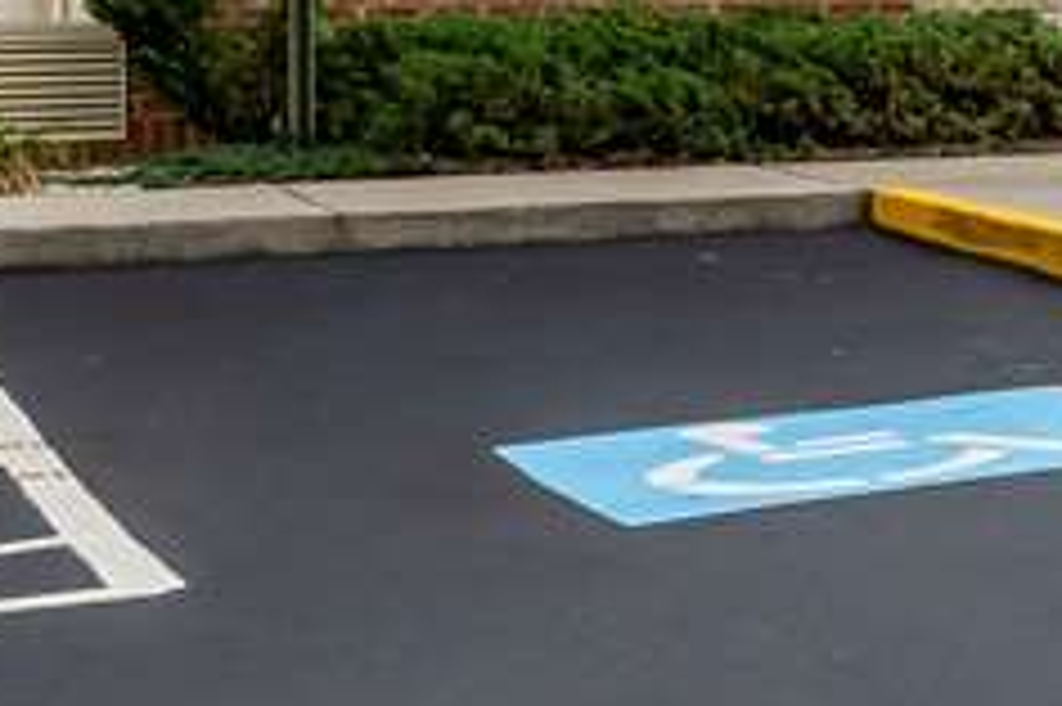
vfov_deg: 13.6
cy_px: -598
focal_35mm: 89
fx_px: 2624
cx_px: 2768
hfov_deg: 13.5
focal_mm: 14
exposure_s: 1/80
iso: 250
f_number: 8
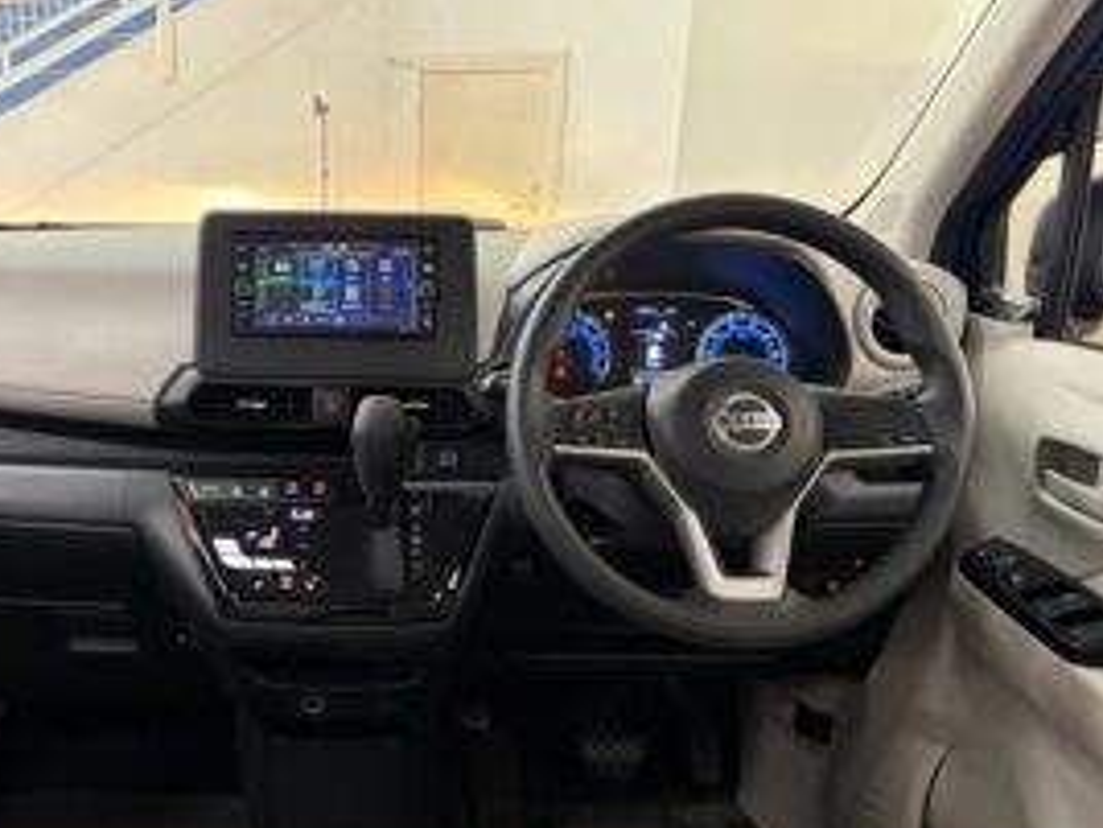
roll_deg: +0.5
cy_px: 501
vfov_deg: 41.6
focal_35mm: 34
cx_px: 391
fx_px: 1083
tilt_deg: -19.0
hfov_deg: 53.2
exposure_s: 1/50
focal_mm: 5.96
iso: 500
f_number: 1.6
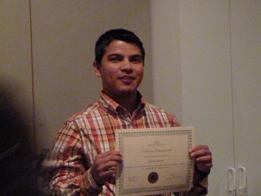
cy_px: 98
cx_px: 130
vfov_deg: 14.2
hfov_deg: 18.9
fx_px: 784
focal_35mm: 104
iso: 1600
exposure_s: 1/15
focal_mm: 17
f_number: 4.3
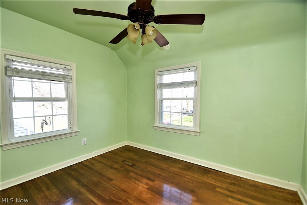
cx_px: 154
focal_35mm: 15
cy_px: 102
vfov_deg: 77.3
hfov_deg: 100.4
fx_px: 128
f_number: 7.1
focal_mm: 10
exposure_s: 1/60
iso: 200
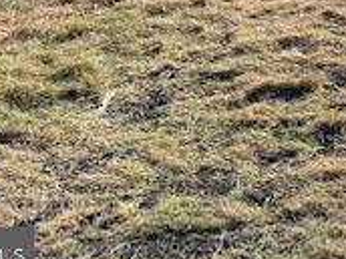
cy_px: -203
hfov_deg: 18.0
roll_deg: +2.4
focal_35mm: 97
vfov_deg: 13.7
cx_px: 521
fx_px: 970
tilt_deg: -6.9
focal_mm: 5.1
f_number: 1.6
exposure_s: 1/3521
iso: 50
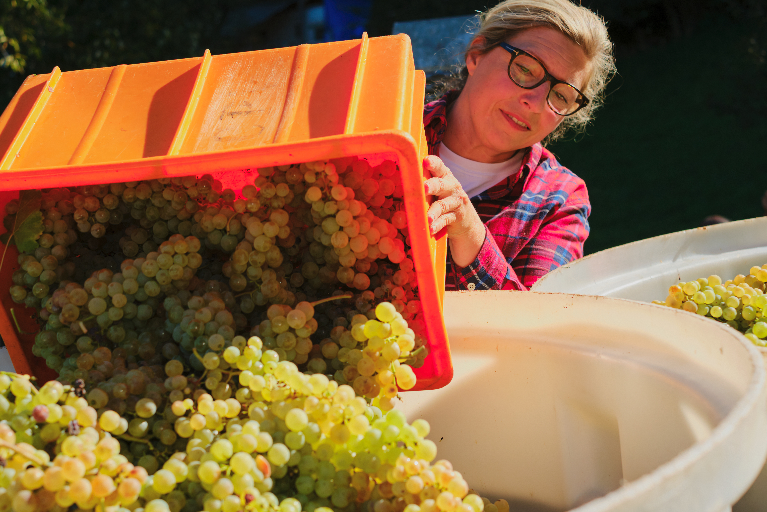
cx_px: 387
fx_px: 1150
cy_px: 254
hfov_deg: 36.9
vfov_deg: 25.1
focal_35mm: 54
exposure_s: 1/950
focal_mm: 35
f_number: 4
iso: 320
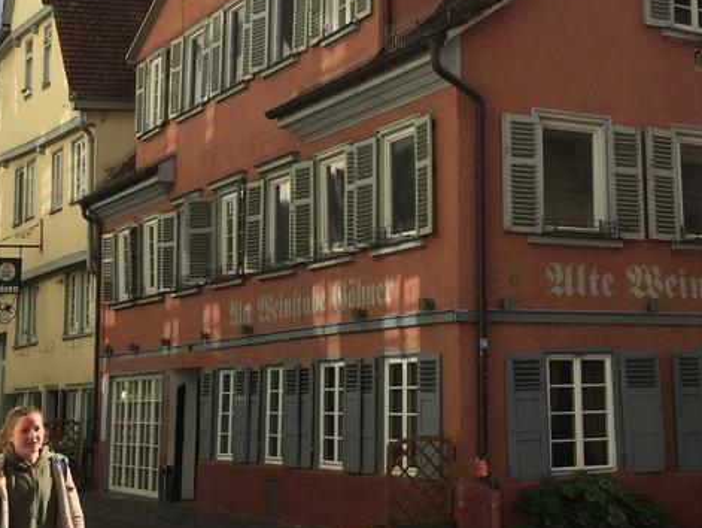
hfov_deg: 30.5
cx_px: 468
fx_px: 1279
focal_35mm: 63
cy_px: 119
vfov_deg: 23.0
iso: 32
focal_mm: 4.15
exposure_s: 1/1582
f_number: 2.2
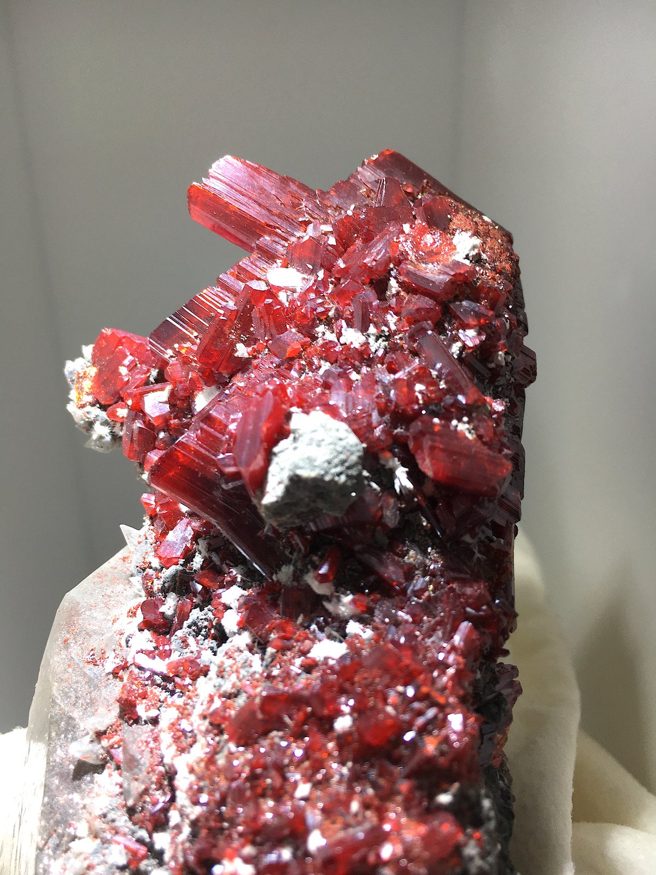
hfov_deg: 48.2
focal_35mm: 29
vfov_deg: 61.7
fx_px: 733
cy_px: 438
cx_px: 328
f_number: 2.2
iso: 32
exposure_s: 1/100
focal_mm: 4.15
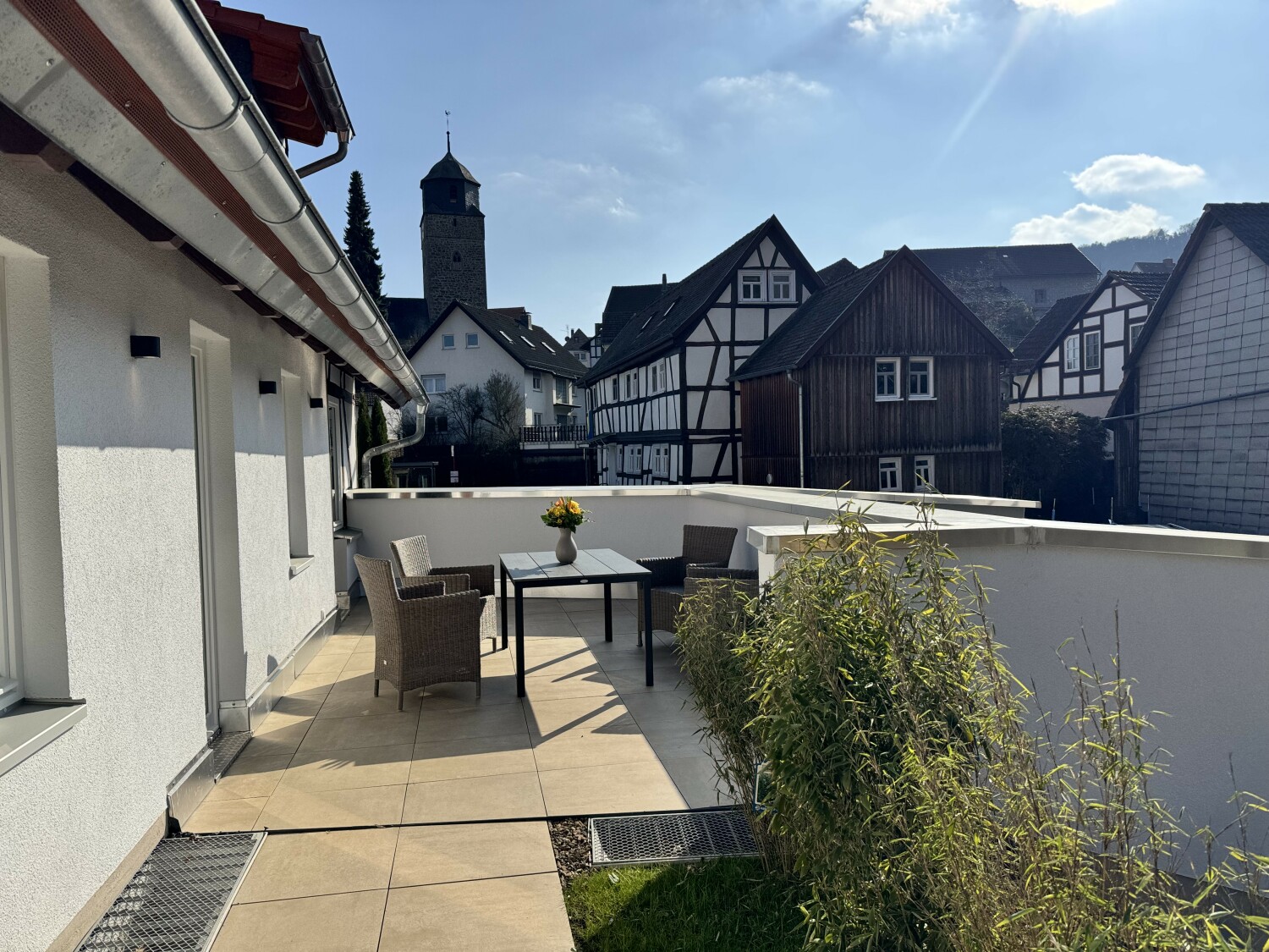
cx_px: 634
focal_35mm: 24
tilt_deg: -1.8
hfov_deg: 71.6
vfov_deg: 56.8
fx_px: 880
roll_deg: +0.5
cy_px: 476
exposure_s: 1/9009
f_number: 1.78
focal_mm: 6.76
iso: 80
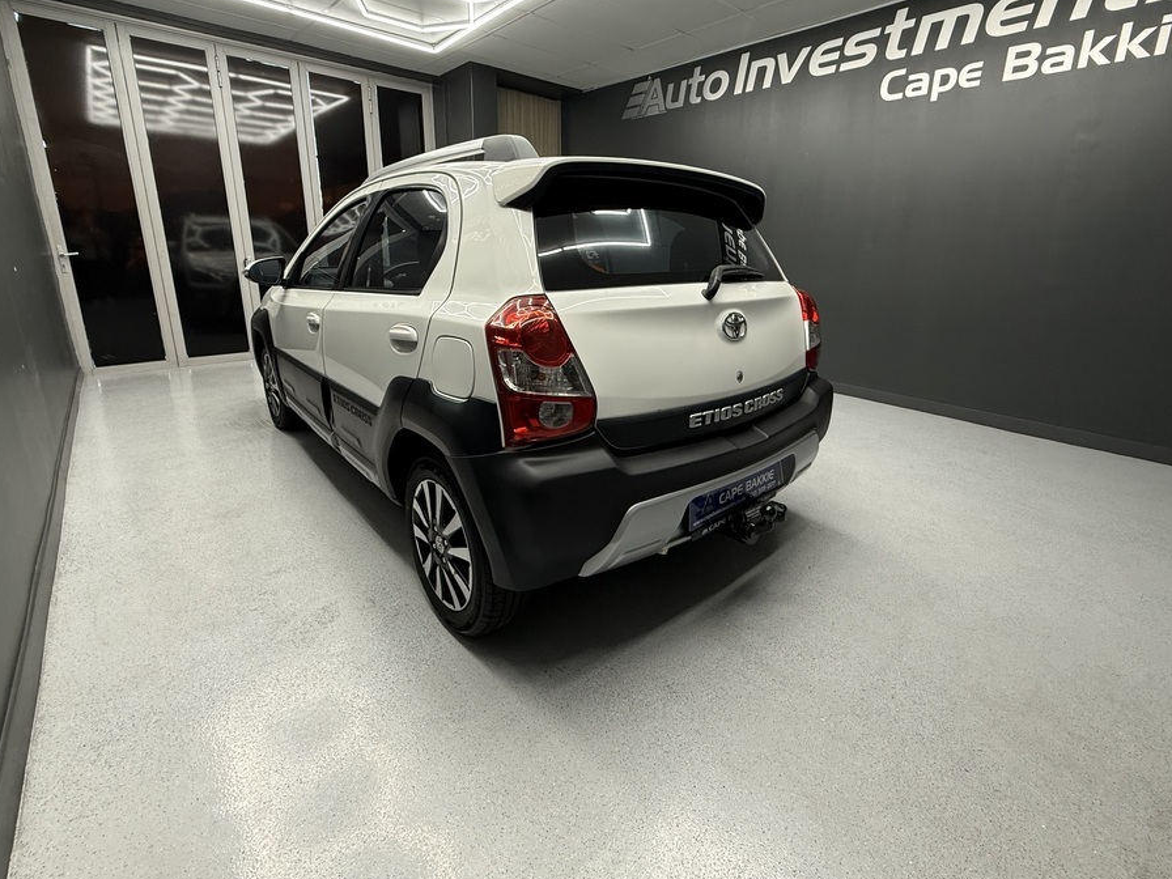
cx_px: 599
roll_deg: -1.2
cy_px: 385
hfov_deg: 94.5
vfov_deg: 77.8
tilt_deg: -13.9
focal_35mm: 16
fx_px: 542
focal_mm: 2.22
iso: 250
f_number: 2.2
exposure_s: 1/100
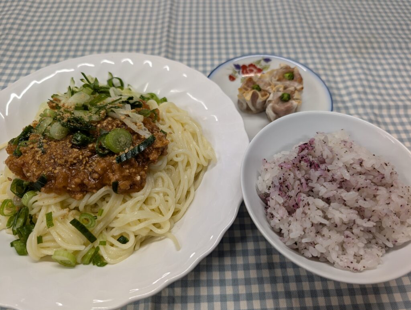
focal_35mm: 24
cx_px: 206
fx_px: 285
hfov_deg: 71.5
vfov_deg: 56.9
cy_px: 155
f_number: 1.68
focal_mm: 6.9
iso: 26
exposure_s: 1/40
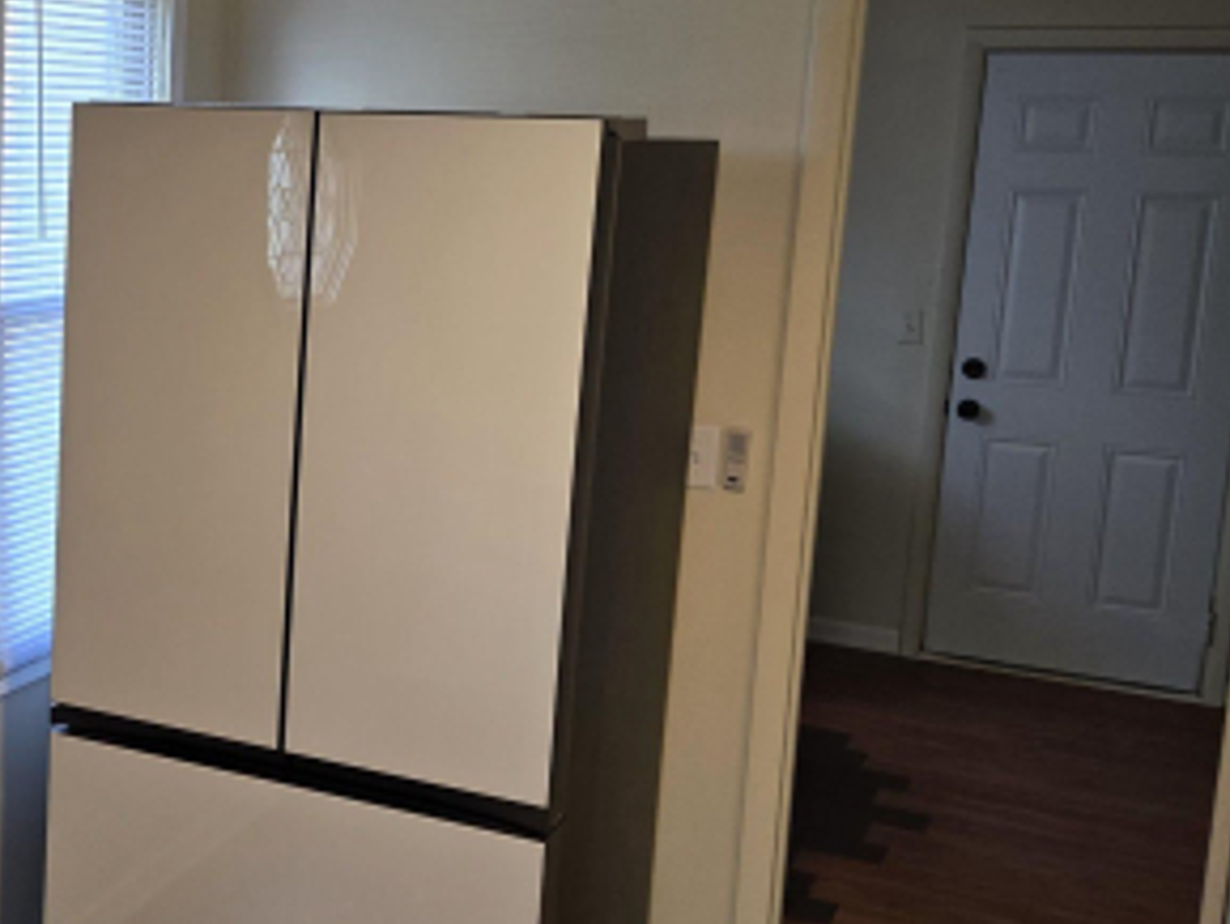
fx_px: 1884
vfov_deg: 27.5
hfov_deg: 33.9
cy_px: 443
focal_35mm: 53
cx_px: 87
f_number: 1.8
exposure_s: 1/120
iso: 125
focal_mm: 5.4
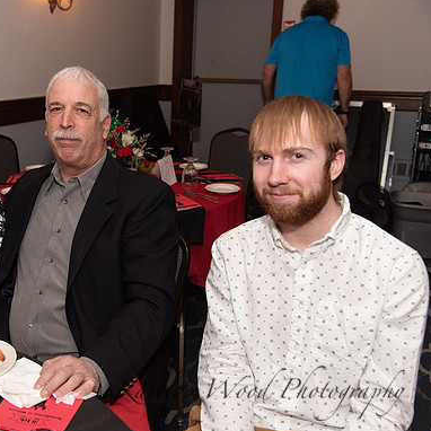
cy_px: 215
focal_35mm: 40
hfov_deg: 40.8
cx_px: 114
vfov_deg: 41.9
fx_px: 563
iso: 800
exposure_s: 1/200
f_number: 4
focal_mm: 31
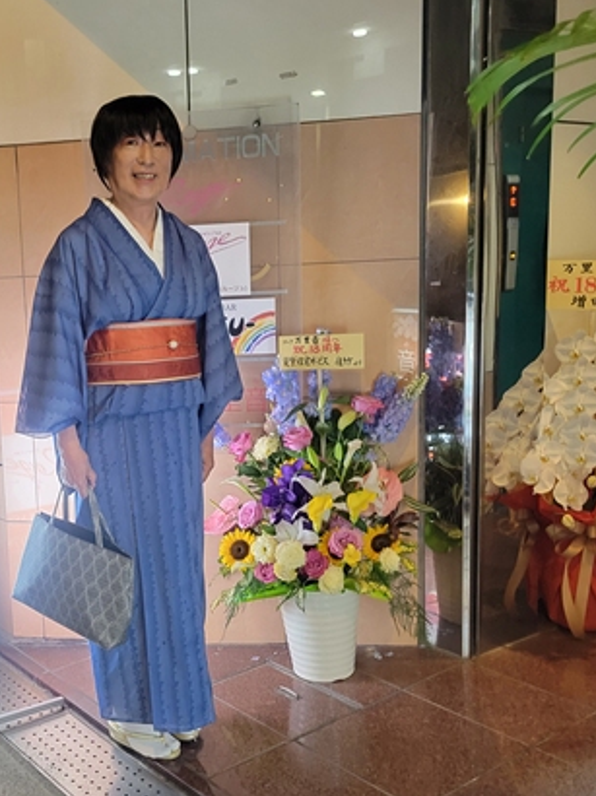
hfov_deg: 42.7
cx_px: 233
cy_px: 299
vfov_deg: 54.8
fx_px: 758
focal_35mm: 33
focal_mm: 5.4
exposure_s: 1/30
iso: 640
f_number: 1.8
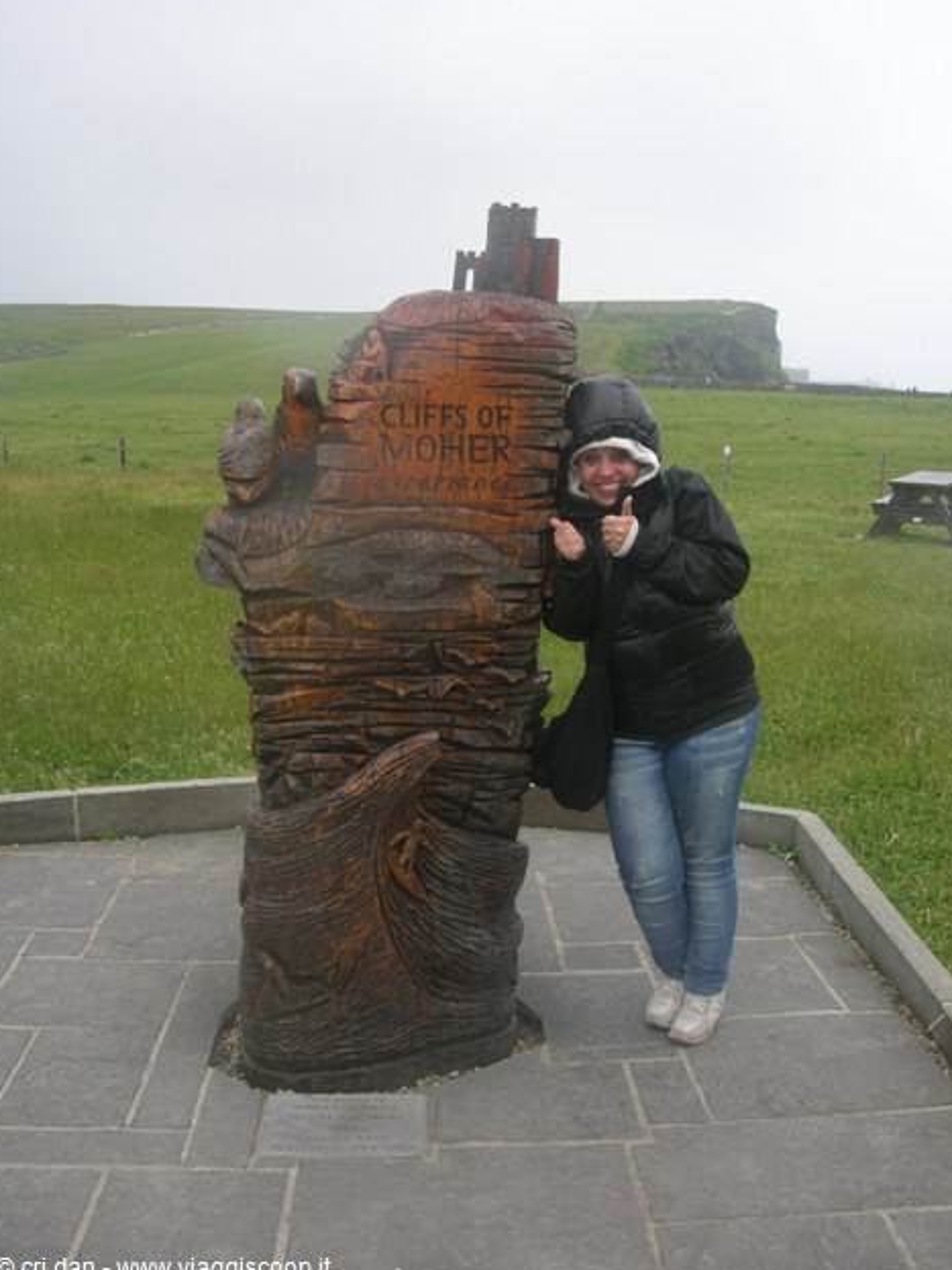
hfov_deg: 38.7
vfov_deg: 50.1
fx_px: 1357
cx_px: 475
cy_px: 630
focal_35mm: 37
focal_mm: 7.5
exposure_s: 1/155
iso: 64
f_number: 4.3
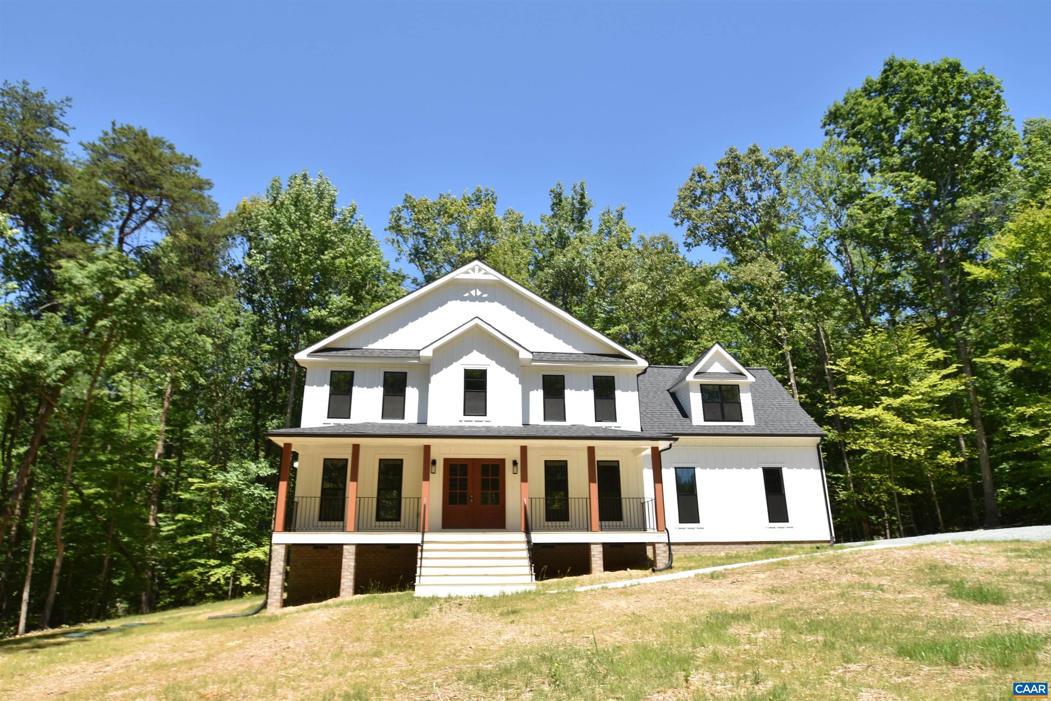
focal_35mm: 21
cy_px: 350
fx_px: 613
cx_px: 526
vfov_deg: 59.5
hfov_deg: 81.2
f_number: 7.1
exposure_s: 1/200
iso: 100
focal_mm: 14
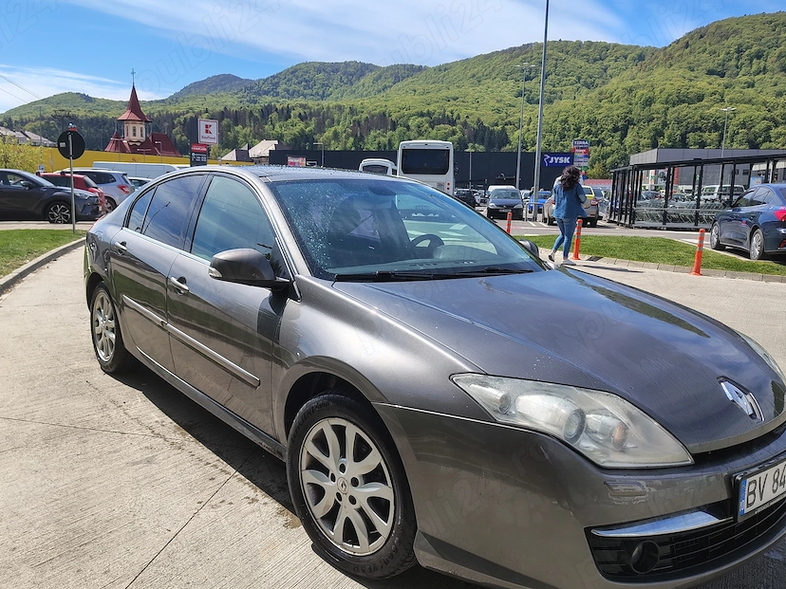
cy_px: 284
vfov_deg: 48.2
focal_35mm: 29
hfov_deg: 61.4
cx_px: 342
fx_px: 658
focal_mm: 5.56
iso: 100
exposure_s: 1/1464
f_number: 1.8
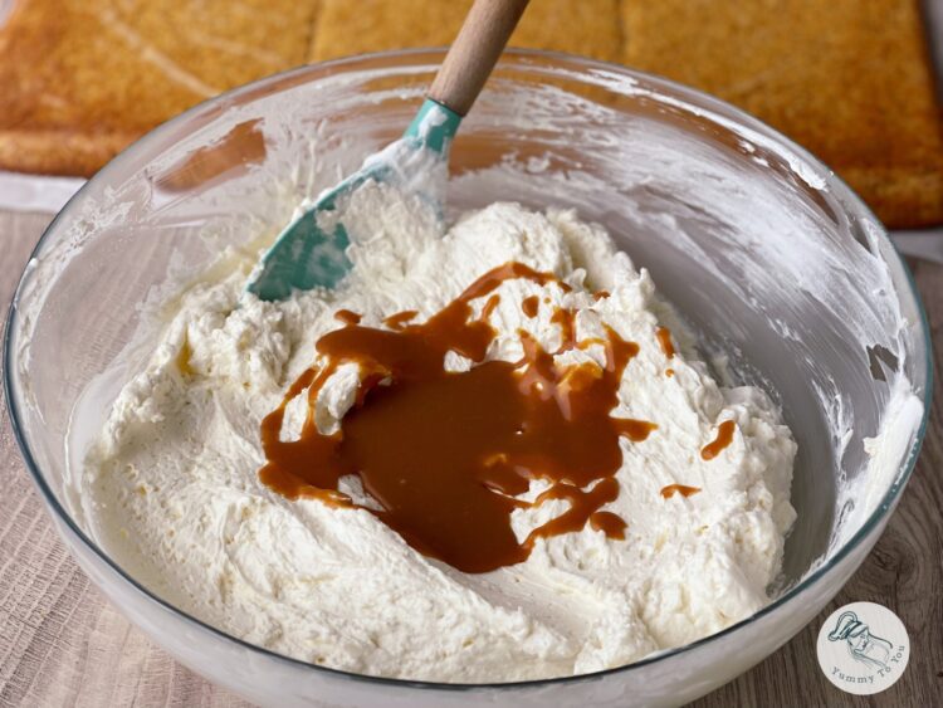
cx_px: 472
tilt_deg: -45.6
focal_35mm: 64
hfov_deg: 30.3
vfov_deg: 22.9
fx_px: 1744
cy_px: 354
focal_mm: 7.5
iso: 40
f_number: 2.2
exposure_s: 1/121
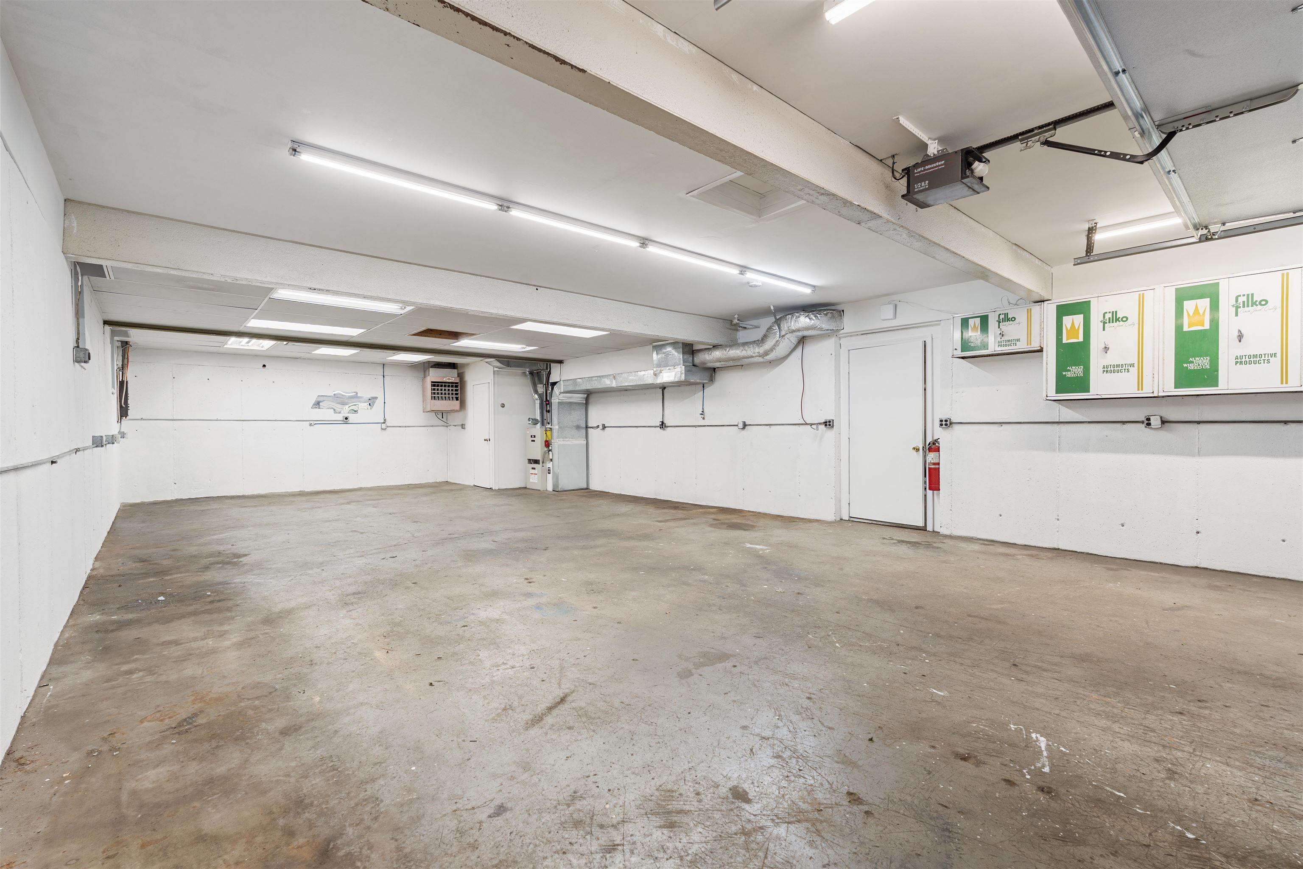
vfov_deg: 73.7
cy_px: 434
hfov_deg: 96.7
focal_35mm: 16
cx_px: 652
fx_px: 579
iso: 100
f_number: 8
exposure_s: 1/1.25
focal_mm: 16
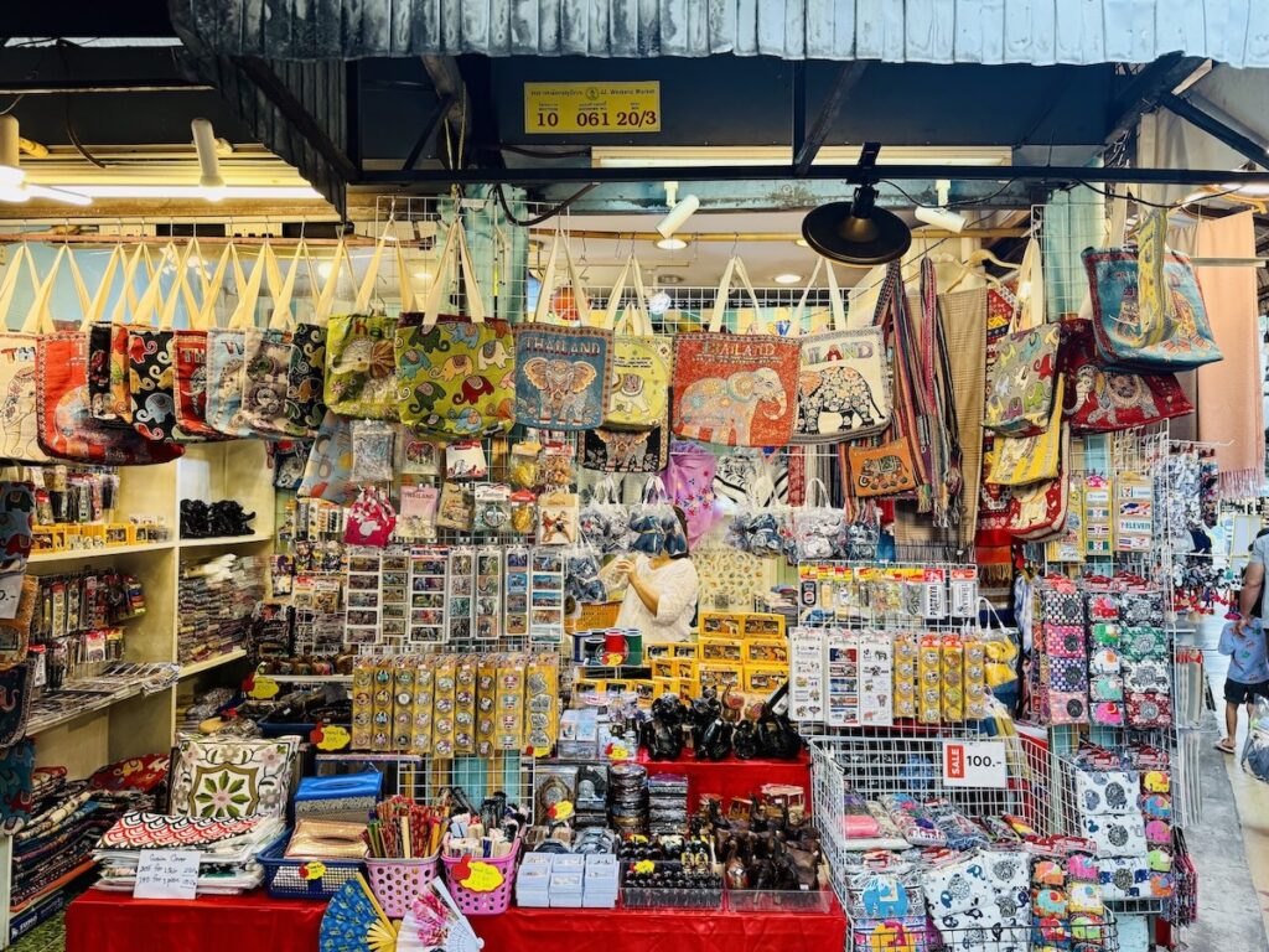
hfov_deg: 71.6
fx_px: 880
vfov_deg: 56.8
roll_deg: +0.0
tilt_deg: +2.0
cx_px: 634
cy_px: 476
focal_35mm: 24
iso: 100
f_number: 1.78
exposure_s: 1/100
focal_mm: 6.76
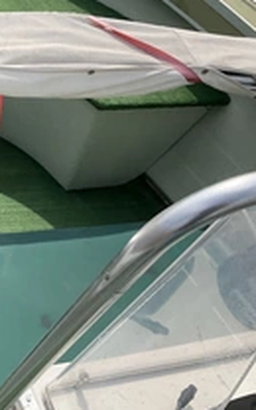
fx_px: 659
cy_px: 166
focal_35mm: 59
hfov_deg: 20.3
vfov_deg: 34.4
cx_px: -67
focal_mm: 3
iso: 25
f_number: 1.8
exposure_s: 1/2141
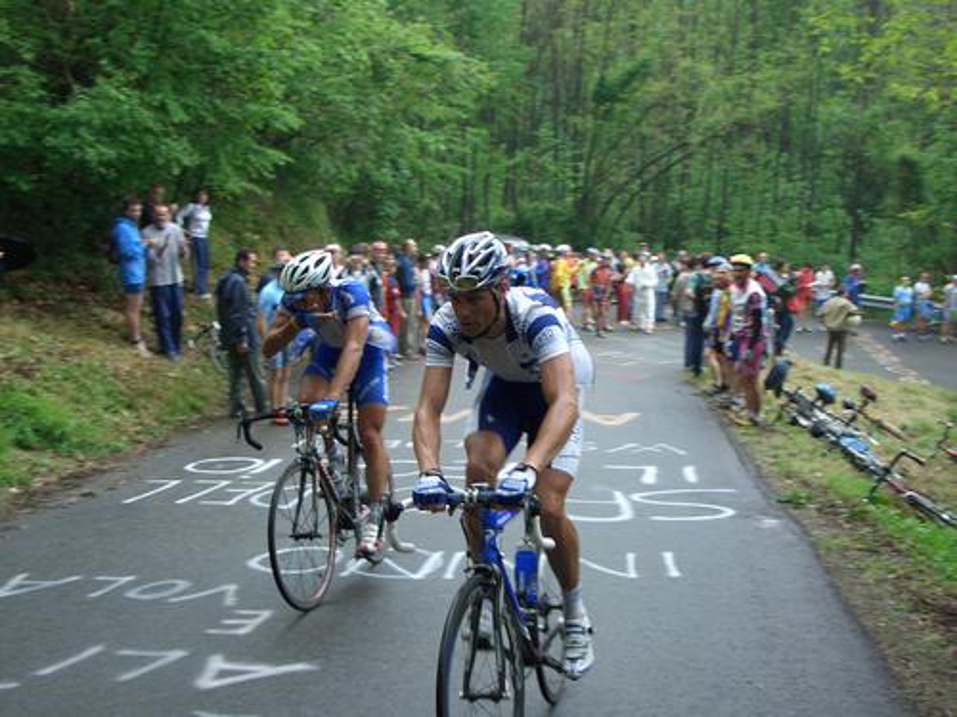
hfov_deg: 43.9
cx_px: 478
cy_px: 358
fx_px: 1189
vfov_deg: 33.6
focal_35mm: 43
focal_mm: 9.2
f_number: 3
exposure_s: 1/100
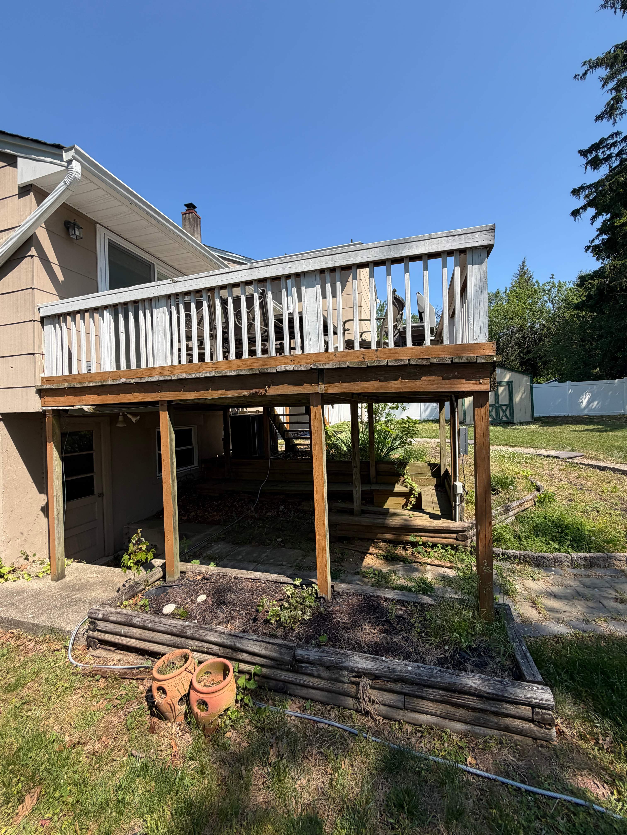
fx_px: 338
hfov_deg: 85.7
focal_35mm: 14
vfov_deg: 102.1
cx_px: 314
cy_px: 418
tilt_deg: +0.2
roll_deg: +2.2
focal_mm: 2.22
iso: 40
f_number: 2.2
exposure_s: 1/770
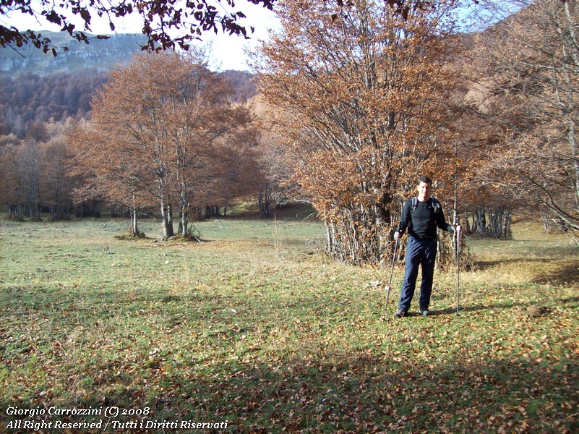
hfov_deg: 51.4
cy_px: 217
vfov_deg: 39.6
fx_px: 602
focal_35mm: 36
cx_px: 290
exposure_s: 1/226
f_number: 2.7
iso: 80
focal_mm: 6
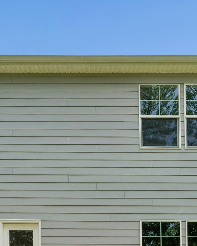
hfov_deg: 31.0
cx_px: 86
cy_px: 185
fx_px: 355
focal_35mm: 49
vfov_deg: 37.3
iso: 200
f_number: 13
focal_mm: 19.7
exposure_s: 1/125
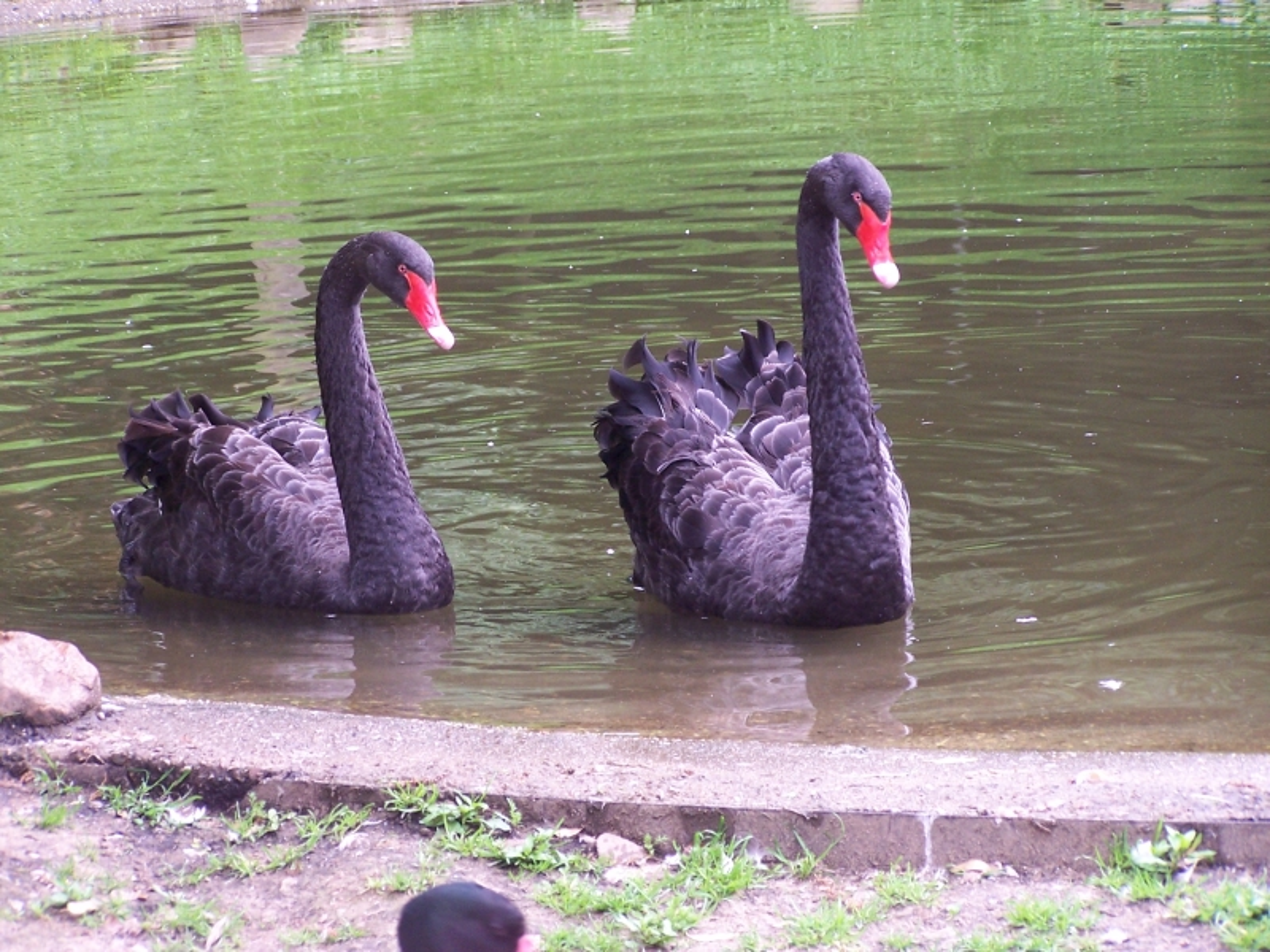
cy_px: 476
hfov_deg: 12.4
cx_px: 635
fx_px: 5833
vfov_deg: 9.3
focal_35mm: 159
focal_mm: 26.4
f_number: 3.2
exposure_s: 1/60
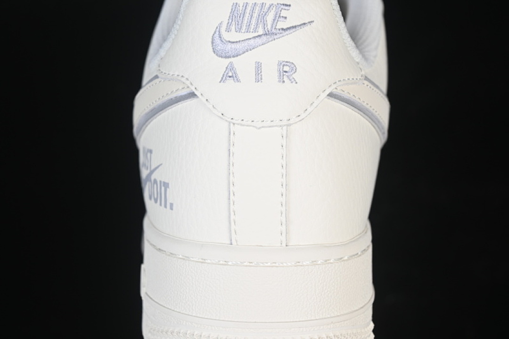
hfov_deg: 27.0
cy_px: 170
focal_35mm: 75
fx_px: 1060
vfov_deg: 18.2
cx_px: 254
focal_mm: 50
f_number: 7.1
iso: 160
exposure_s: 1/80
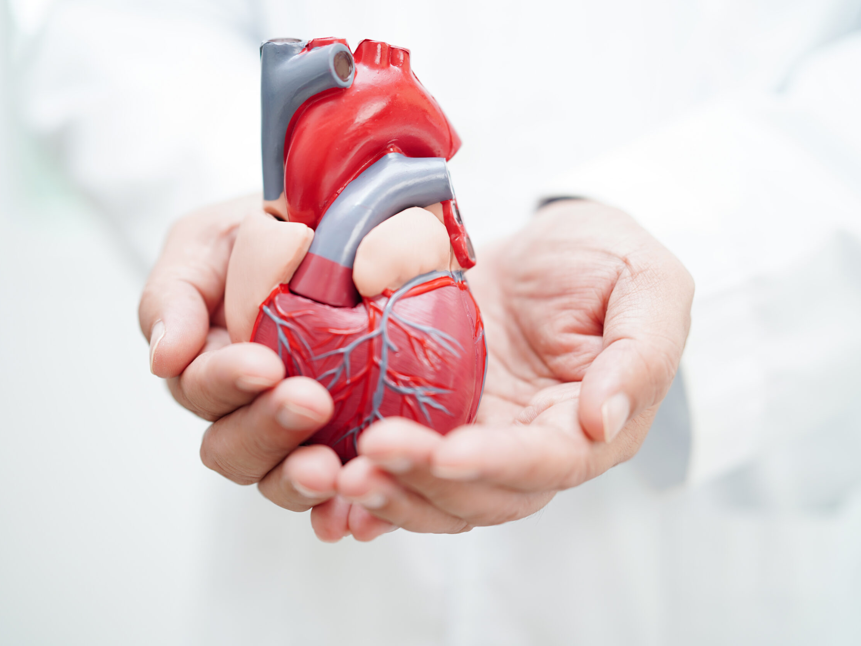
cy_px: 322
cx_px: 389
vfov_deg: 26.6
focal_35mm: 55
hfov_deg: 34.9
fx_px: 1368
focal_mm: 50
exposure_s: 1/100
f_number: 1.6
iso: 100
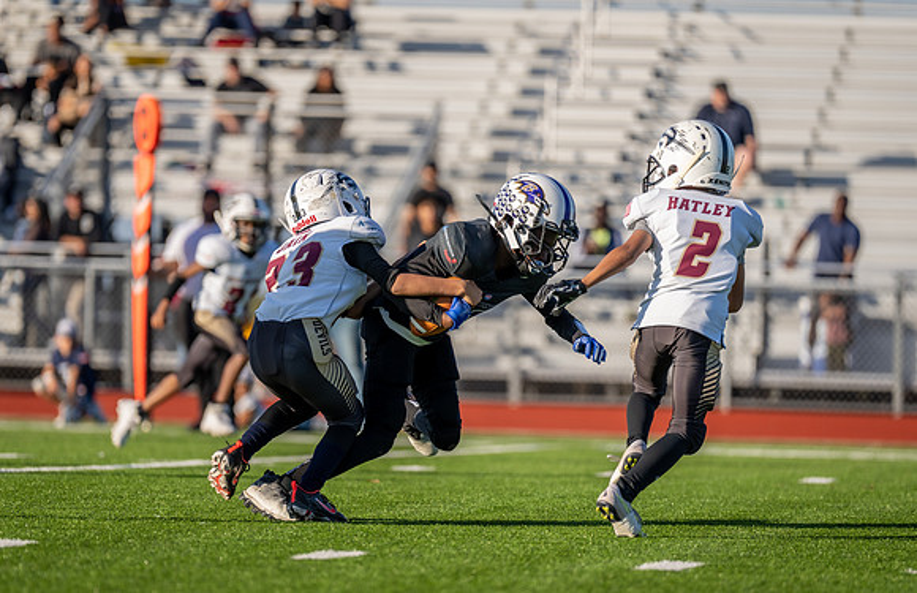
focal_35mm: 284
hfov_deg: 7.3
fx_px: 7161
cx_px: 400
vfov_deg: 4.7
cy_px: 376
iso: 100
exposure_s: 1/1250
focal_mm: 200
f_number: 2.8
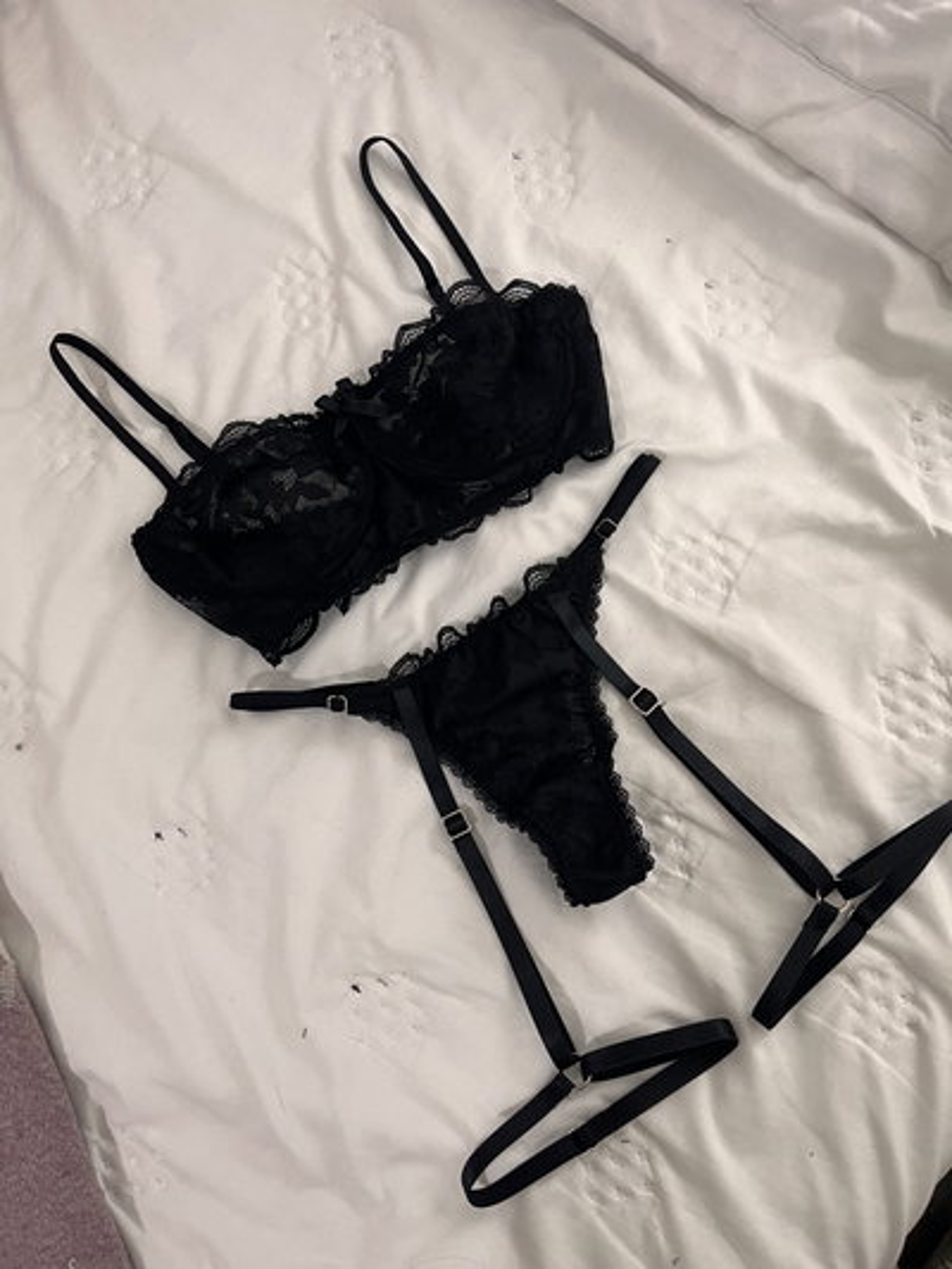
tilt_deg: -81.3
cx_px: 476
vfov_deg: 67.3
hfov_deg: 53.1
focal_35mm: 26
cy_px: 634
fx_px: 953
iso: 160
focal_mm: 5.1
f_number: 1.6
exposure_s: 1/50
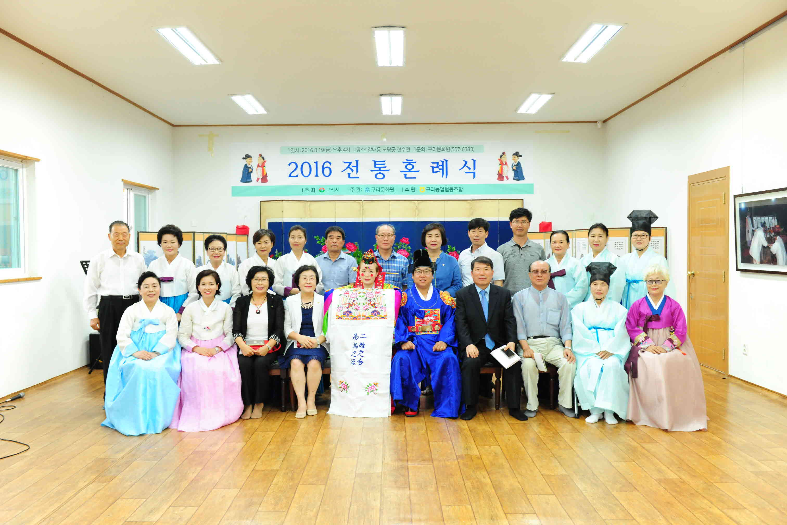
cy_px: 262
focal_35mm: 32
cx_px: 394
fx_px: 700
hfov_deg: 58.7
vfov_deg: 41.1
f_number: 4.5
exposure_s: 1/60
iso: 1600
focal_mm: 32
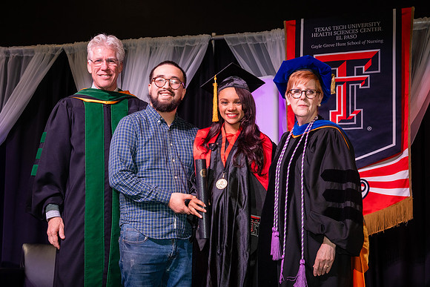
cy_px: 154
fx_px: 744
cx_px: 213
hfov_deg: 32.2
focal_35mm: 62
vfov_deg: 21.8
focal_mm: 48
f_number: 5.6
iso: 1250
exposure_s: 1/160
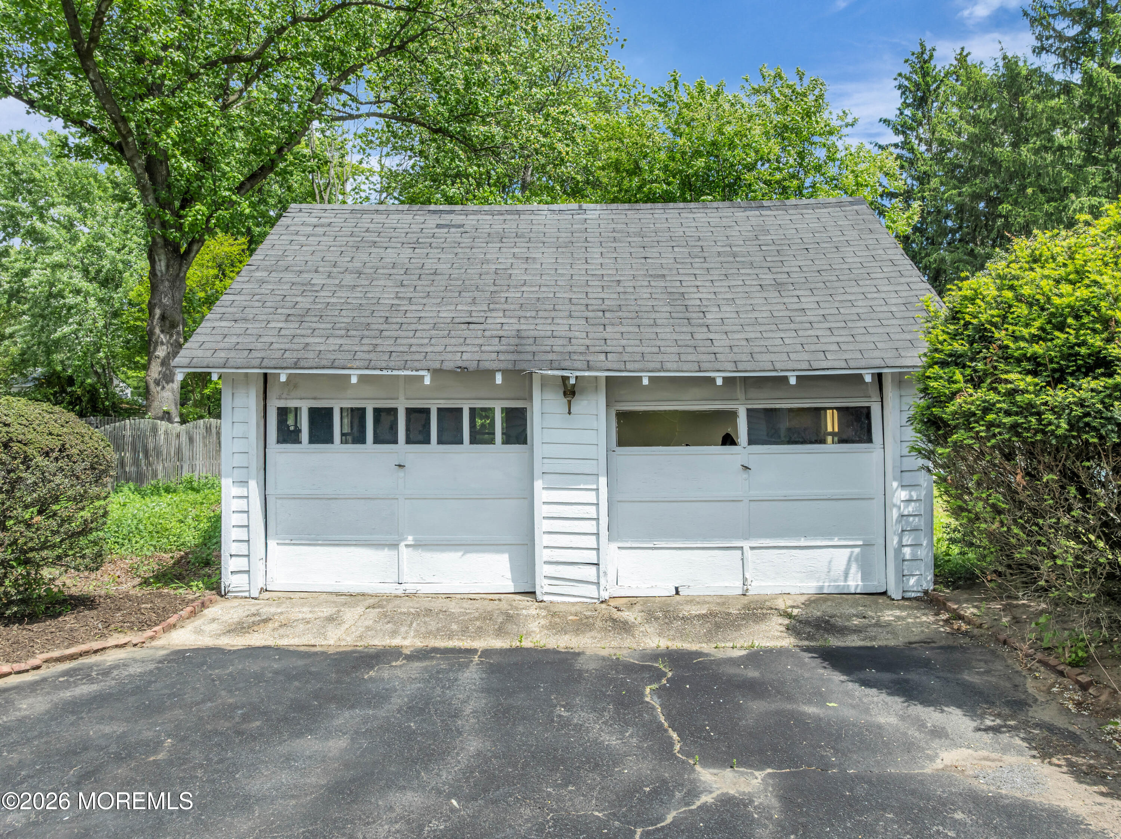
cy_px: 420
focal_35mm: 24
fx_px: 777
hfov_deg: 71.6
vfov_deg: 56.8
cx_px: 560
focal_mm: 12.29
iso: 150
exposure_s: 1/500
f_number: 2.8
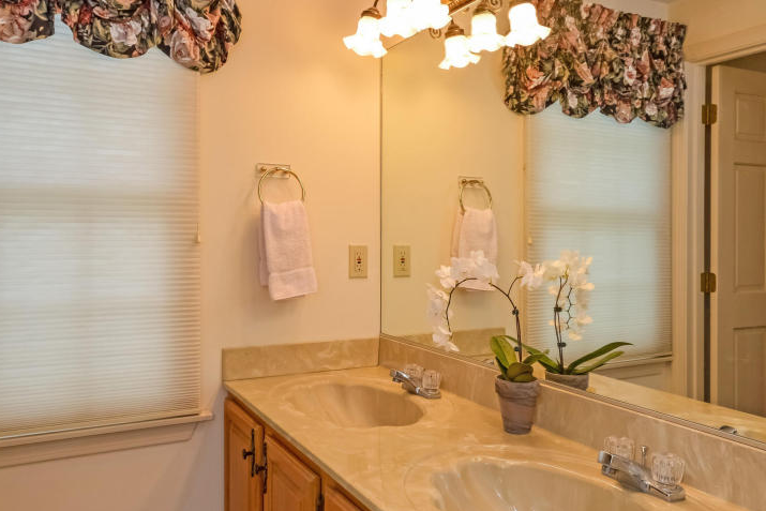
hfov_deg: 63.6
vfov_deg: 44.9
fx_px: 617
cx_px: 372
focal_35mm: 29
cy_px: 231
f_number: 8
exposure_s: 1/25
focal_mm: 12
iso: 200
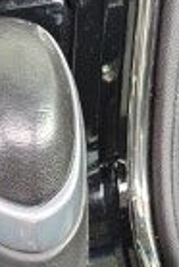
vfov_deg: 17.1
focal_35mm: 110
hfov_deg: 12.3
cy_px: 375
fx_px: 818
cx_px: -19
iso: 640
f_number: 1.7
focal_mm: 6.3
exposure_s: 1/26
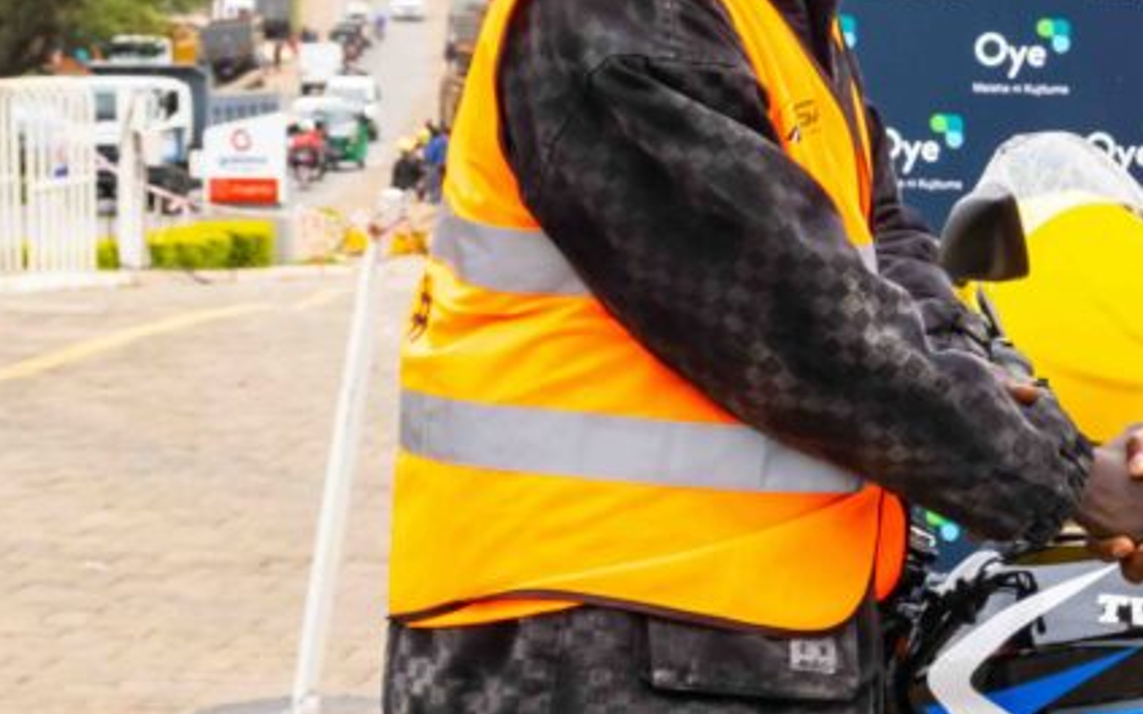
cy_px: 134
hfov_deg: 17.4
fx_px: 3612
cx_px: 1232
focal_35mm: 116
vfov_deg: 11.2
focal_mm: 31.5
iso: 800
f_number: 11
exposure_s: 1/100
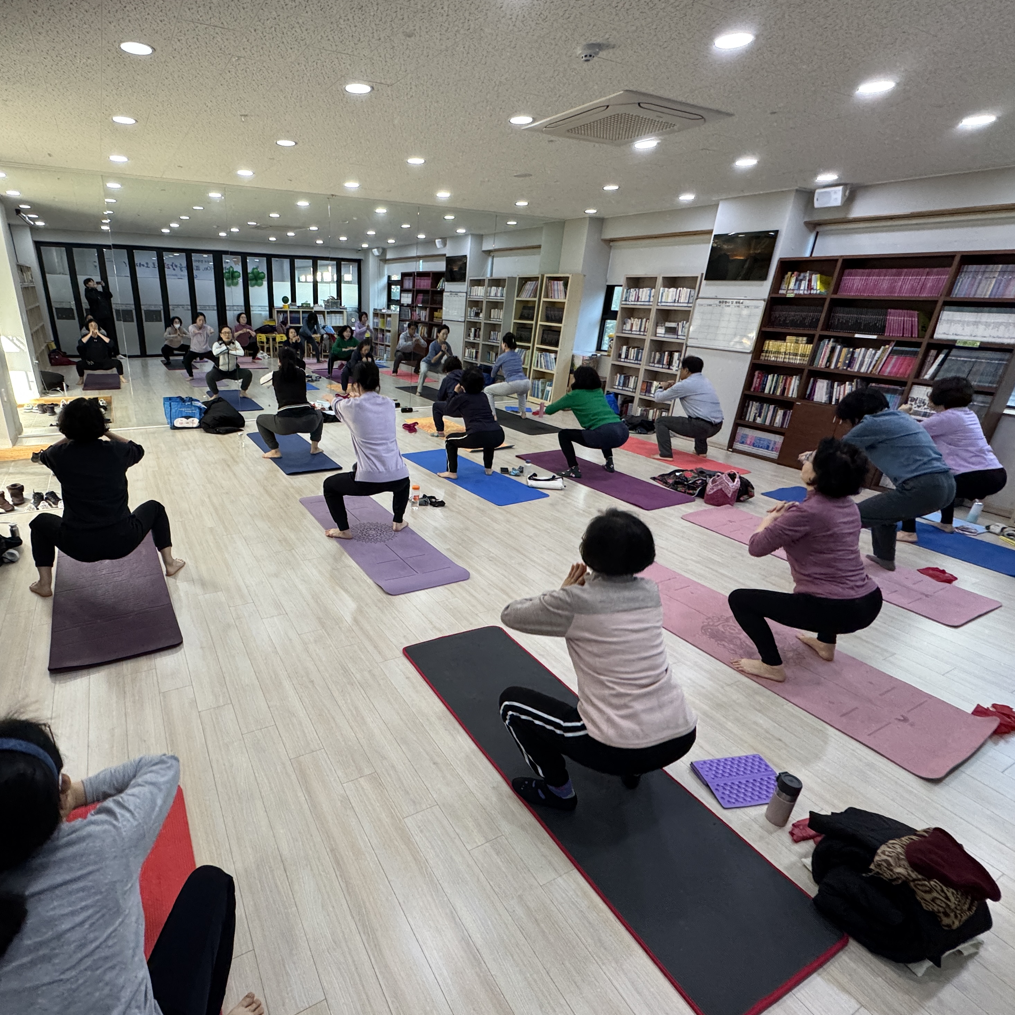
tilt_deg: -21.3
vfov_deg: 84.0
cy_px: 514
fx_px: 564
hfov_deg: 82.4
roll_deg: -1.5
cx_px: 382
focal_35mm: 17
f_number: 2.2
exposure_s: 1/60
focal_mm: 2.22
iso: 200
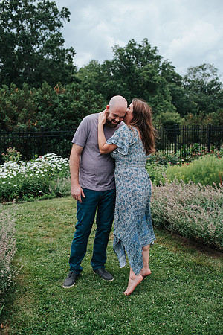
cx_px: 112
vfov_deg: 54.4
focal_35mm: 35
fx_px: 325
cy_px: 168
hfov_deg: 37.9
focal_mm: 35
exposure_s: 1/640
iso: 1000
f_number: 2.8
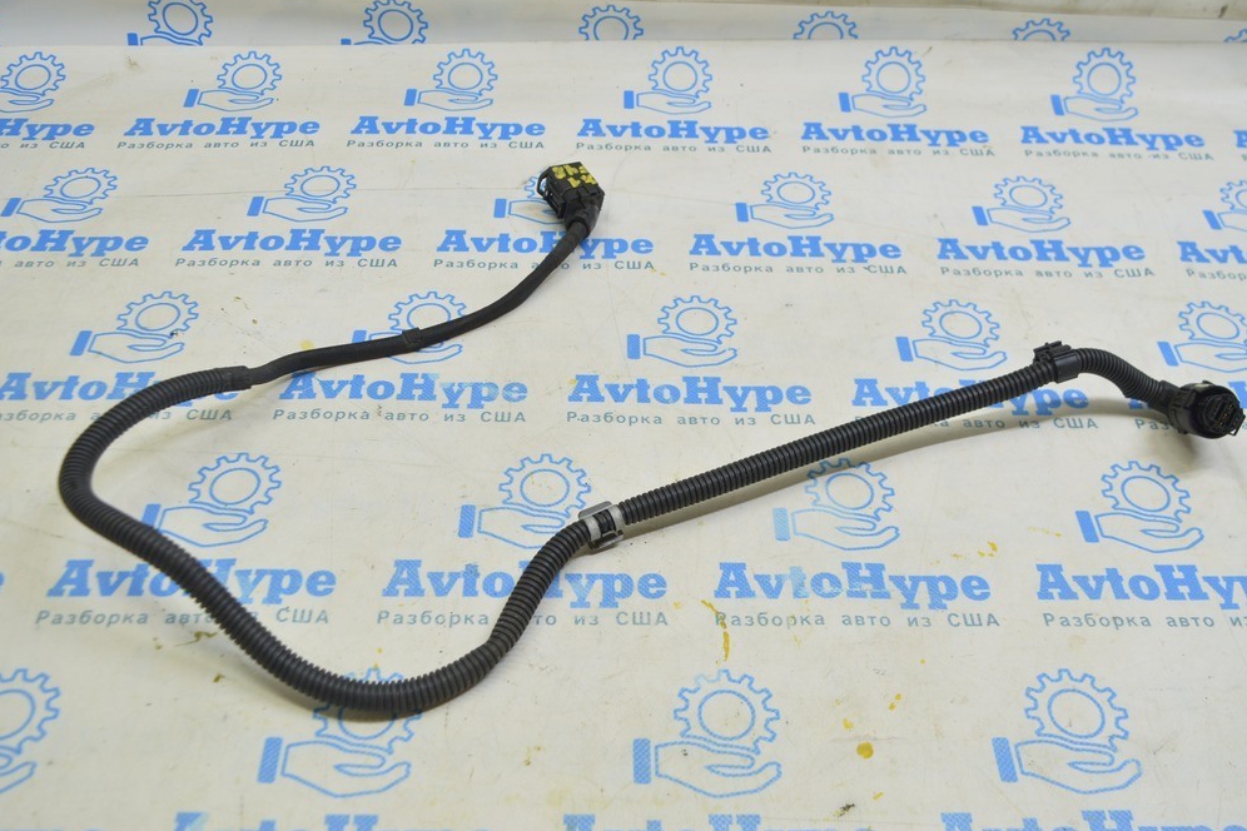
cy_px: 411
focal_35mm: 37
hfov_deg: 51.9
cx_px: 626
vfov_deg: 35.9
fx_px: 1282
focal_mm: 24
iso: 400
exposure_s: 1/25
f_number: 5.6
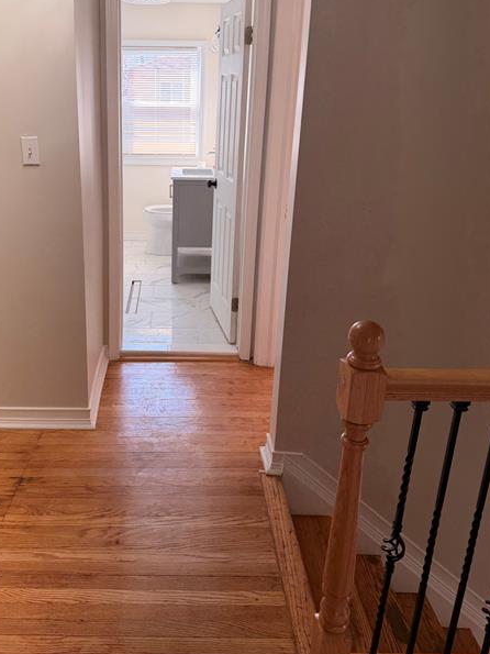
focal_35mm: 31
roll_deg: -0.6
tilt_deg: -16.0
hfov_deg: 45.0
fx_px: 585
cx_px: 178
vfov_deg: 57.8
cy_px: 257
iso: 100
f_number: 1.78
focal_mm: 6.76
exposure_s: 1/184
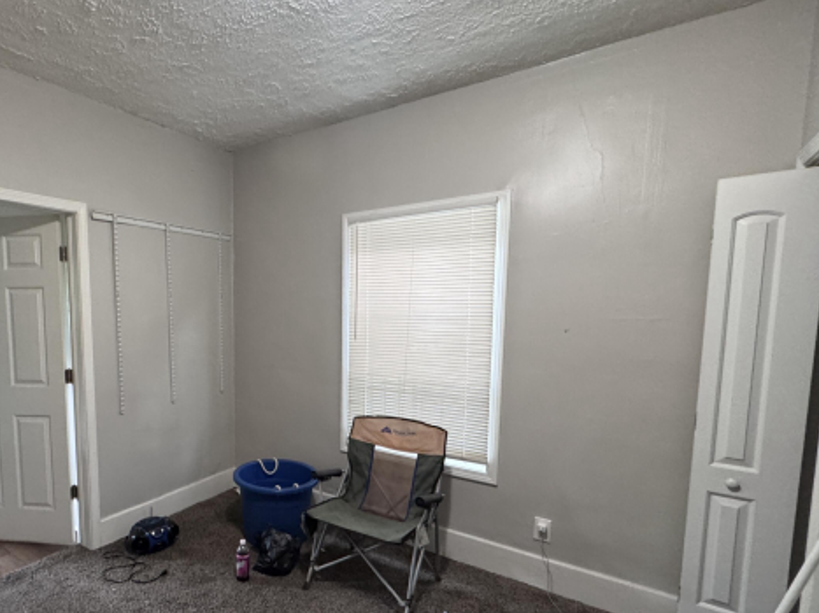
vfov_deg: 65.6
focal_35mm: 20
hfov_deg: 78.7
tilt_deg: -6.4
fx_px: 473
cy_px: 356
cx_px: 264
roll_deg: +0.9
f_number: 2.2
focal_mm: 2.22
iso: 400
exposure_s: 1/60
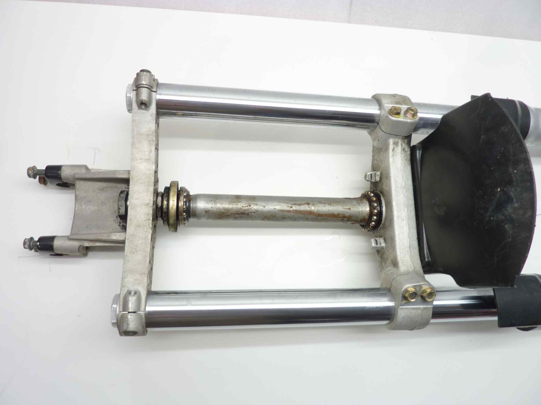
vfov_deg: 54.9
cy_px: 202
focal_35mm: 25
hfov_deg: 69.4
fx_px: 391
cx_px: 270
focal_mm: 4.1
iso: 80
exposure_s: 1/13
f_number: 3.3
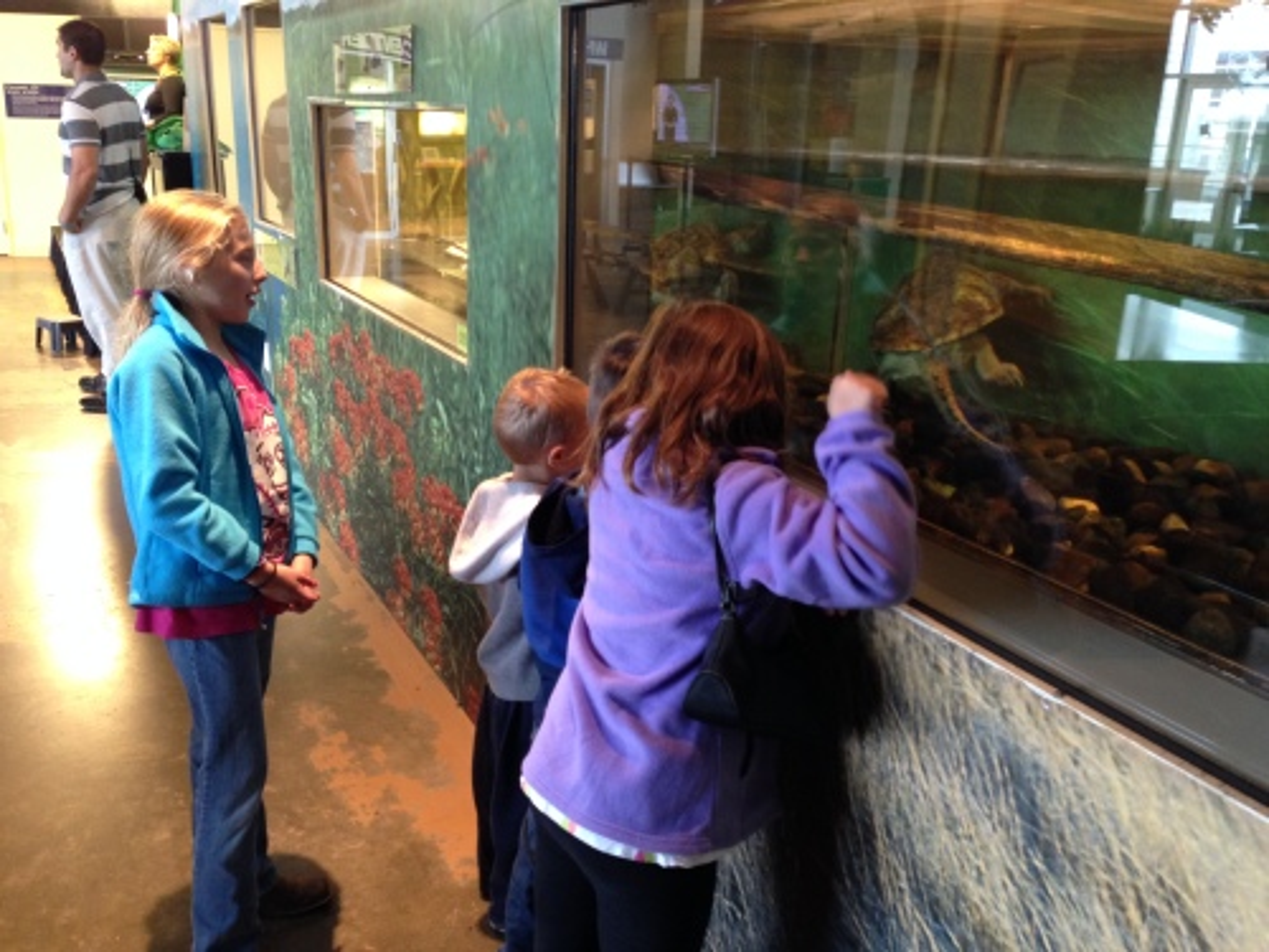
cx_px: 634
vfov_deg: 42.9
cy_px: 476
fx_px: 1210
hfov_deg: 55.4
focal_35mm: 33
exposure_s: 1/20
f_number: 2.4
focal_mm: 4.12
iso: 200
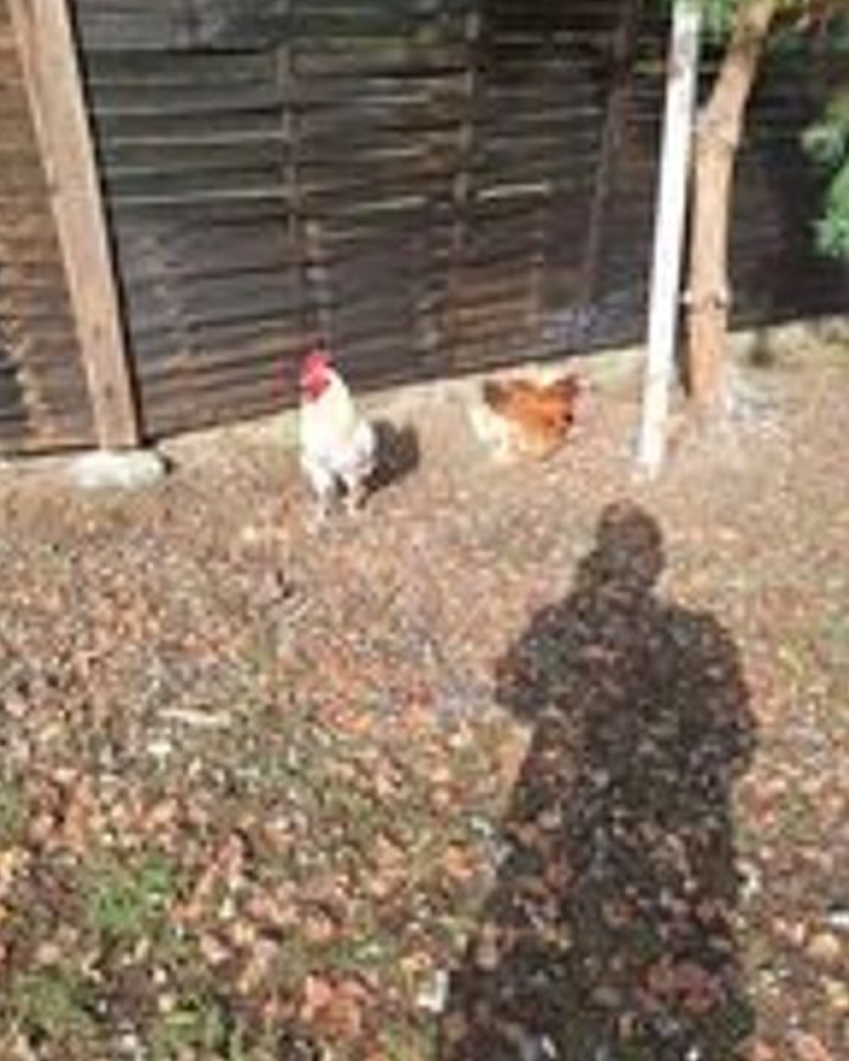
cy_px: 474
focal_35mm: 25
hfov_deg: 56.8
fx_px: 785
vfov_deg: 67.9
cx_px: 419
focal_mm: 5.54
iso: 25
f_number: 1.8
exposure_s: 1/1821
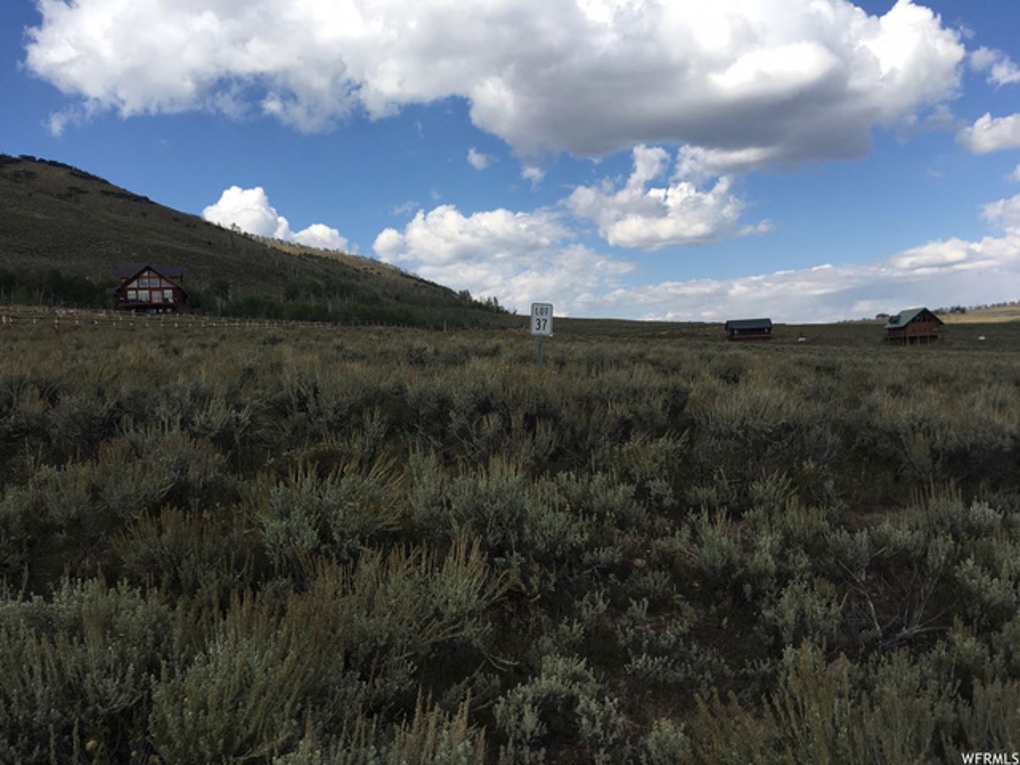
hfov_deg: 61.7
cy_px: 382
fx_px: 855
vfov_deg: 48.2
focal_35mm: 29
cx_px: 510
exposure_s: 1/1166
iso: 25
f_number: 2.2
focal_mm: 4.15
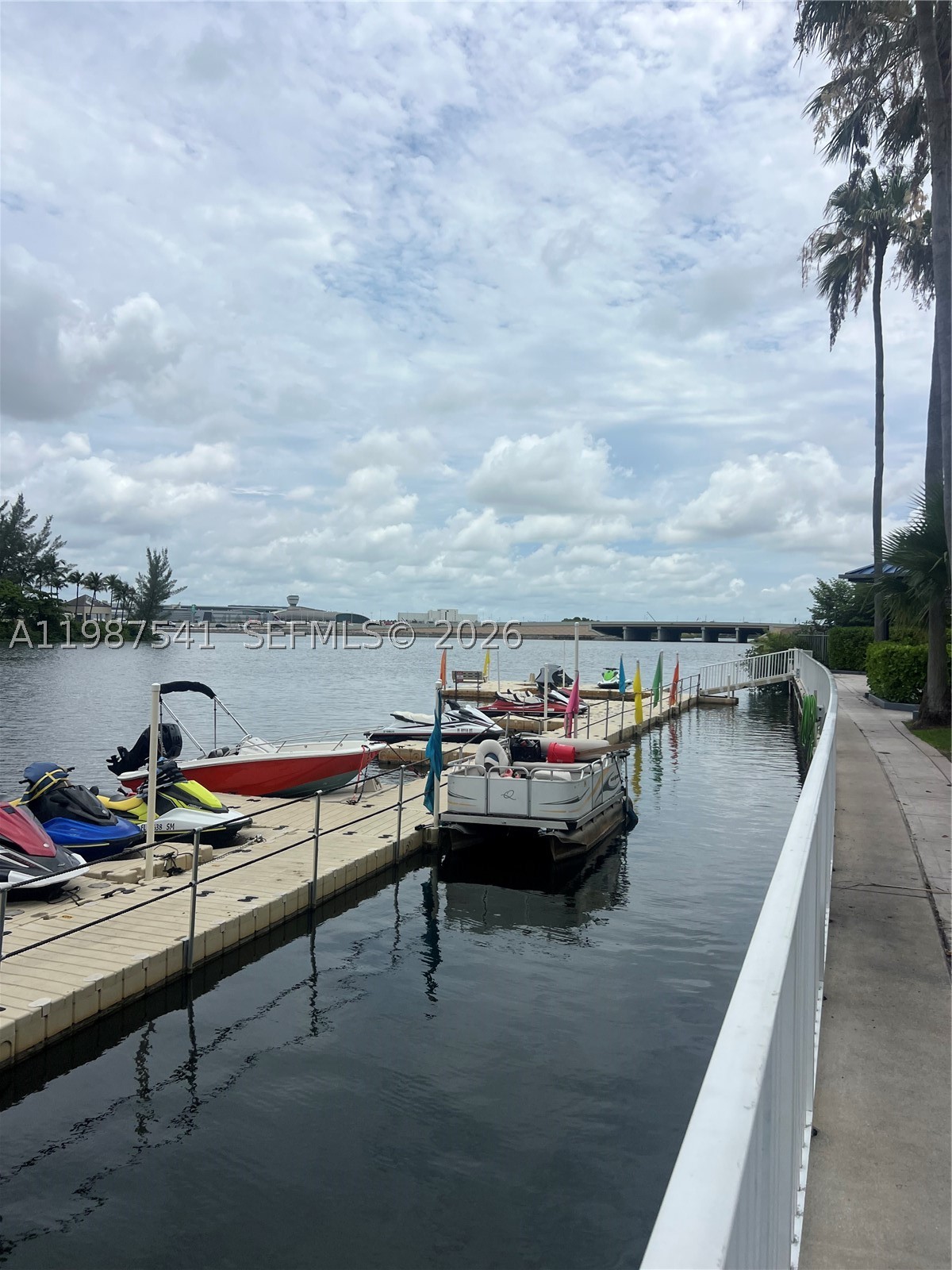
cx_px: 476
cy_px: 635
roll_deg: -2.2
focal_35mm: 26
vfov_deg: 67.3
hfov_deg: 53.1
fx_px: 953
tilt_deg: -1.9
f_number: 1.5
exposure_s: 1/12658
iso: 50
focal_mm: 5.7
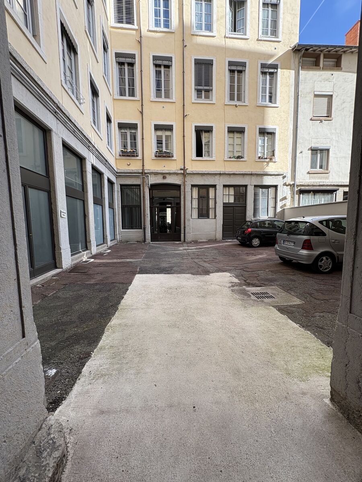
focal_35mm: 14
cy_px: 241
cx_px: 181
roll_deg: +0.2
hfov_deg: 85.7
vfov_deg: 102.1
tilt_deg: -4.3
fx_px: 195
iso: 40
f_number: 2.2
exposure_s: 1/156
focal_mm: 2.22
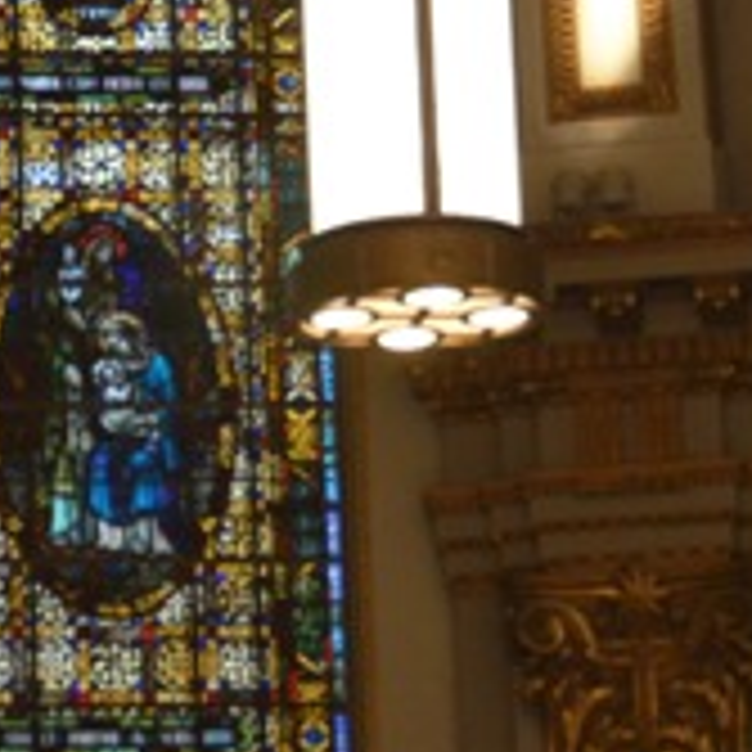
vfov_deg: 5.8
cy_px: 230
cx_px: 261
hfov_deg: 5.8
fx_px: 7447
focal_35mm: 303
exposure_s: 1/10
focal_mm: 62
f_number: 4.8
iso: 1600
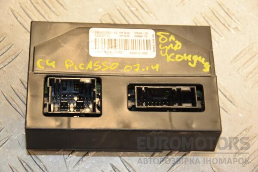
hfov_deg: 19.5
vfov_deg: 13.0
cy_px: 86
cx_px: 129
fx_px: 752
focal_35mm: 105
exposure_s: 1/160
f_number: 5.3
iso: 800
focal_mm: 70
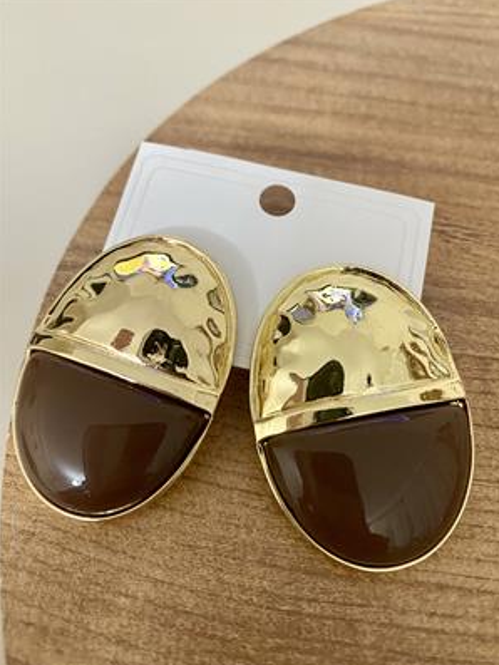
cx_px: 256
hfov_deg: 53.1
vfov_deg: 67.3
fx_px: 499
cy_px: 339
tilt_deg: -57.9
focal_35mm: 26
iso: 500
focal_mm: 4.25
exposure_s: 1/33
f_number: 1.8
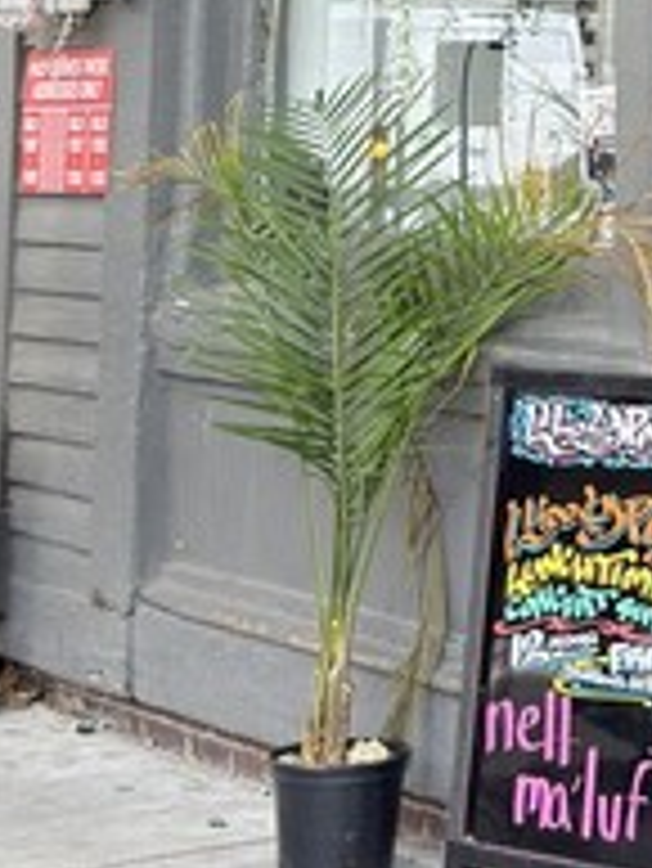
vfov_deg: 15.9
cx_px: 967
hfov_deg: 12.0
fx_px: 2960
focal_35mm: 118
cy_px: -220
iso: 80
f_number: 1.78
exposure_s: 1/157
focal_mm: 6.76
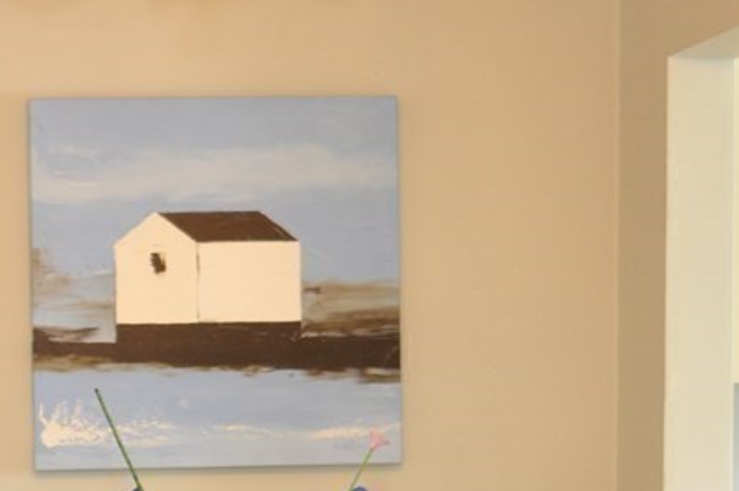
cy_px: 535
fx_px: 2608
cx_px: 133
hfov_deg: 16.0
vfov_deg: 10.6
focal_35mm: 127
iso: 640
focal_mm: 35
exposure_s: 1/80
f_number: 2.5
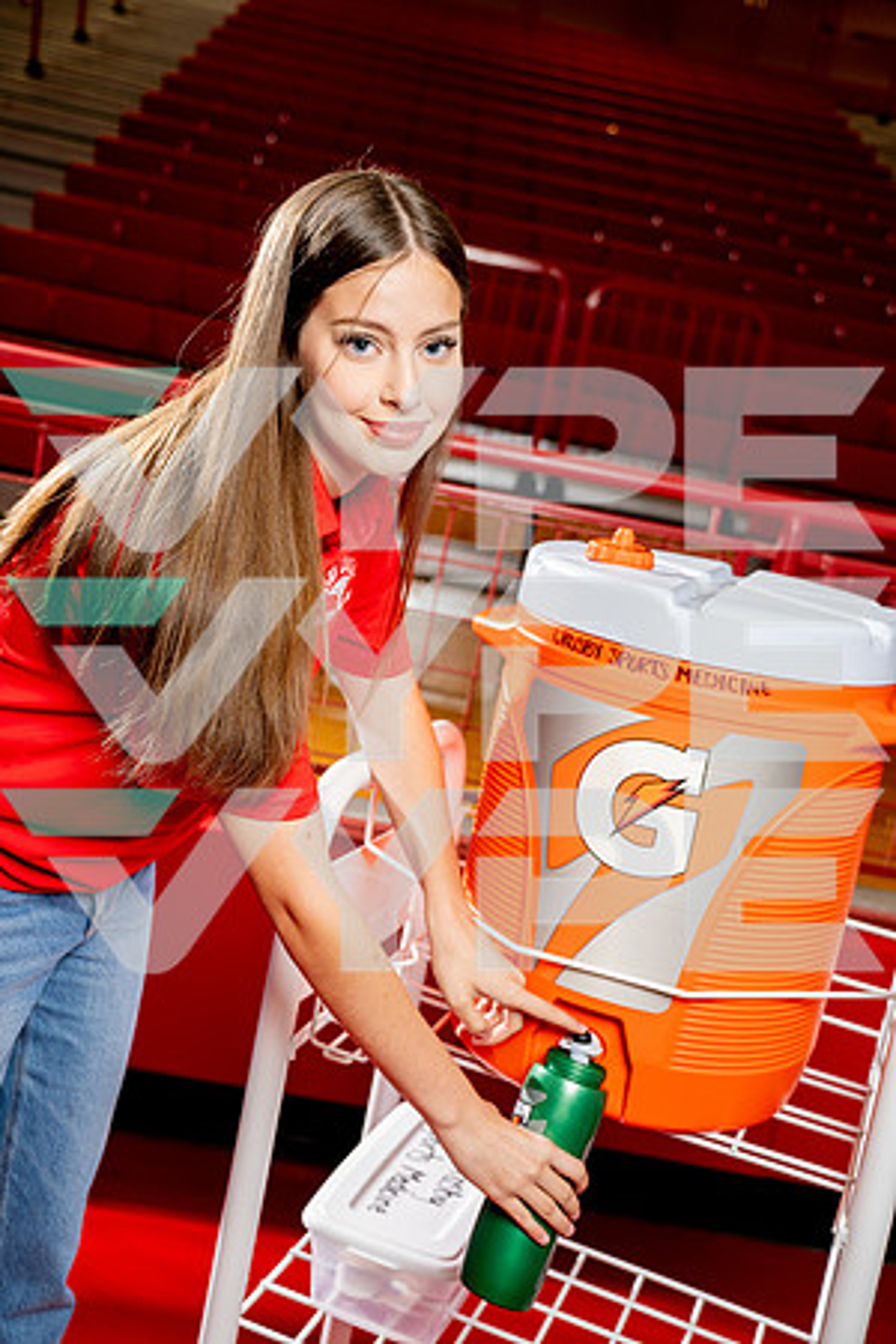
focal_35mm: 41
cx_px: 448
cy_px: 672
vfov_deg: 47.4
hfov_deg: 32.6
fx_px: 1531
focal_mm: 41
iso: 250
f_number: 4
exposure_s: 1/125
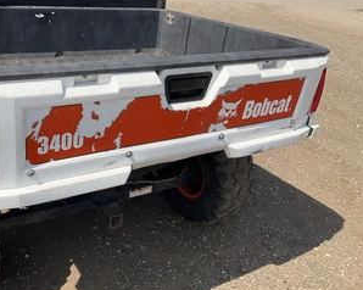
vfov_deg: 39.0
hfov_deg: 47.2
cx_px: 123
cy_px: 117
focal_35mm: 38
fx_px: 408
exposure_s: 1/1848
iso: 25
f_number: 1.8
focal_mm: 3
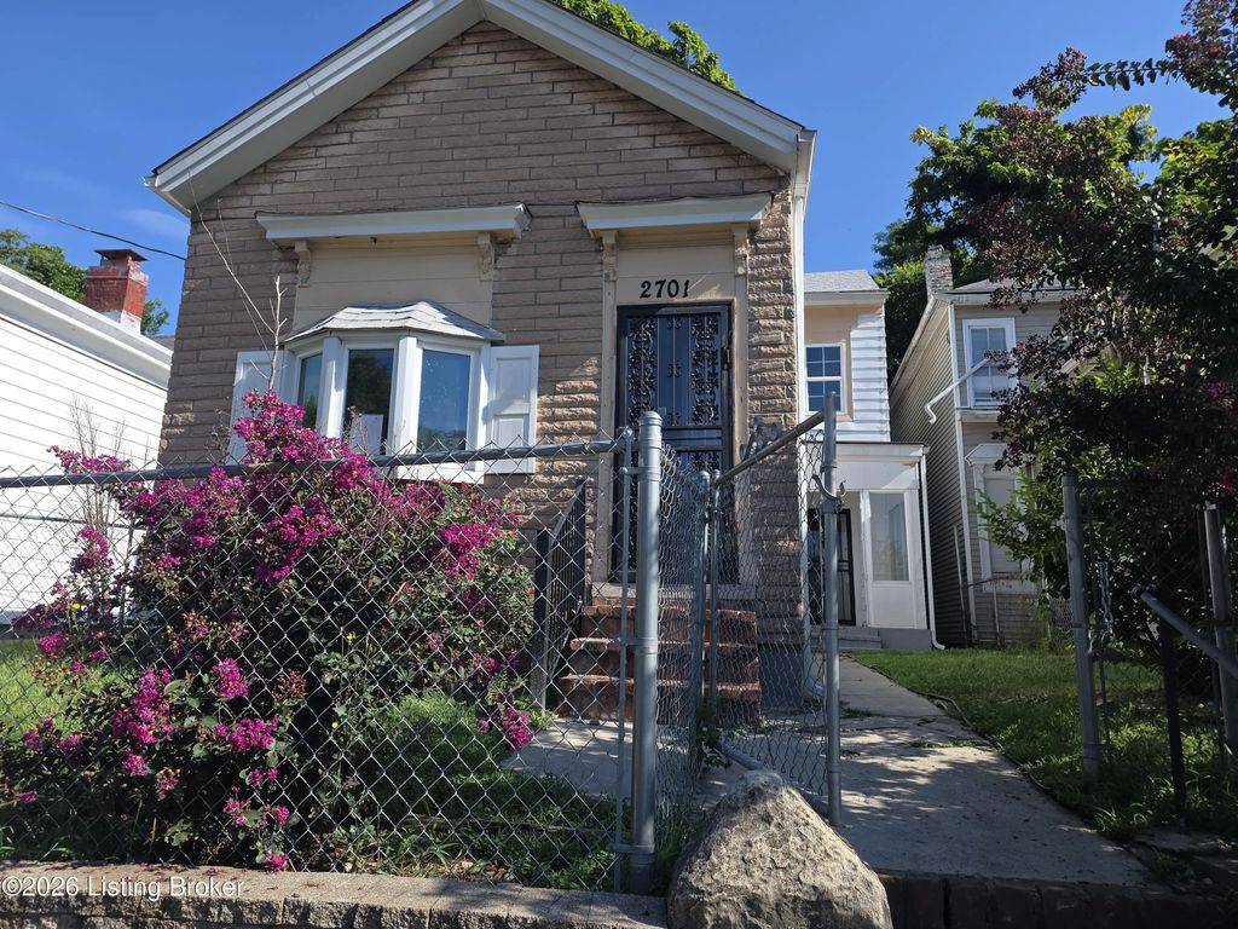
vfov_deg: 58.9
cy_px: 464
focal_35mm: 23
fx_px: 823
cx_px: 619
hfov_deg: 73.9
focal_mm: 6.3
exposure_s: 1/562
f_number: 1.7
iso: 12
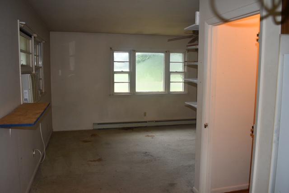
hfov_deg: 61.9
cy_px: 96
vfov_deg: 43.7
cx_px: 144
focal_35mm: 30
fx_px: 241
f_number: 3.8
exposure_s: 1/125
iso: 1000
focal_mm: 20
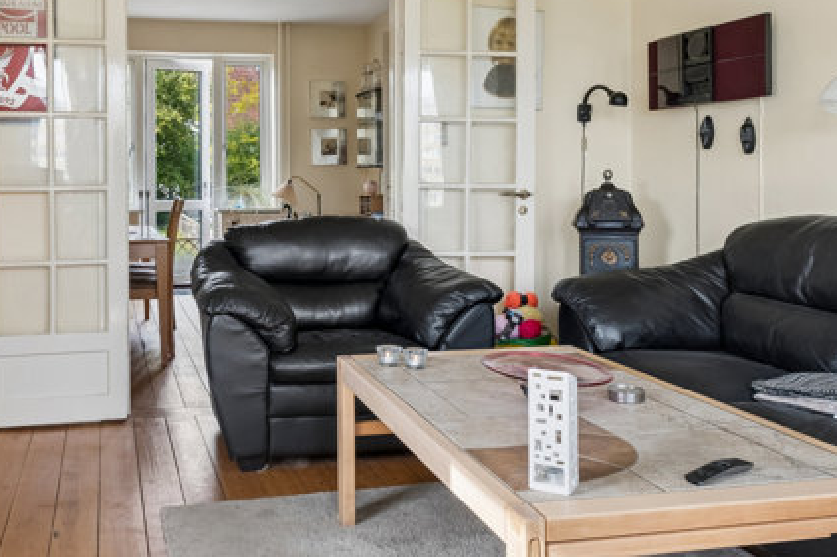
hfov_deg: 51.2
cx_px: 292
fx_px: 859
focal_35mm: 37
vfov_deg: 35.6
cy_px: 181
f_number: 8
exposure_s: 1/15
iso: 200
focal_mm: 13
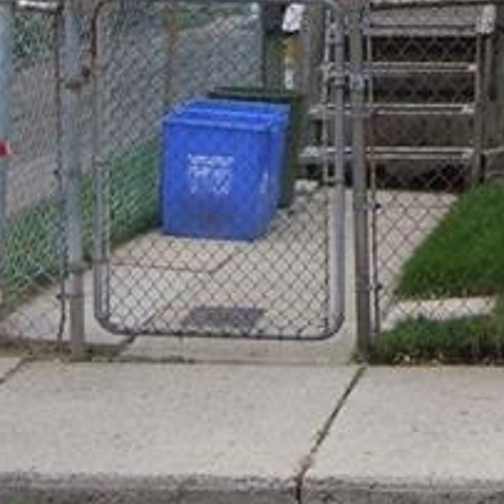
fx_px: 1927
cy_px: -184
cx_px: 588
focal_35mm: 117
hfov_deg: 14.5
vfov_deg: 14.2
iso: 80
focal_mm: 5.8
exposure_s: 1/200
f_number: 2.6
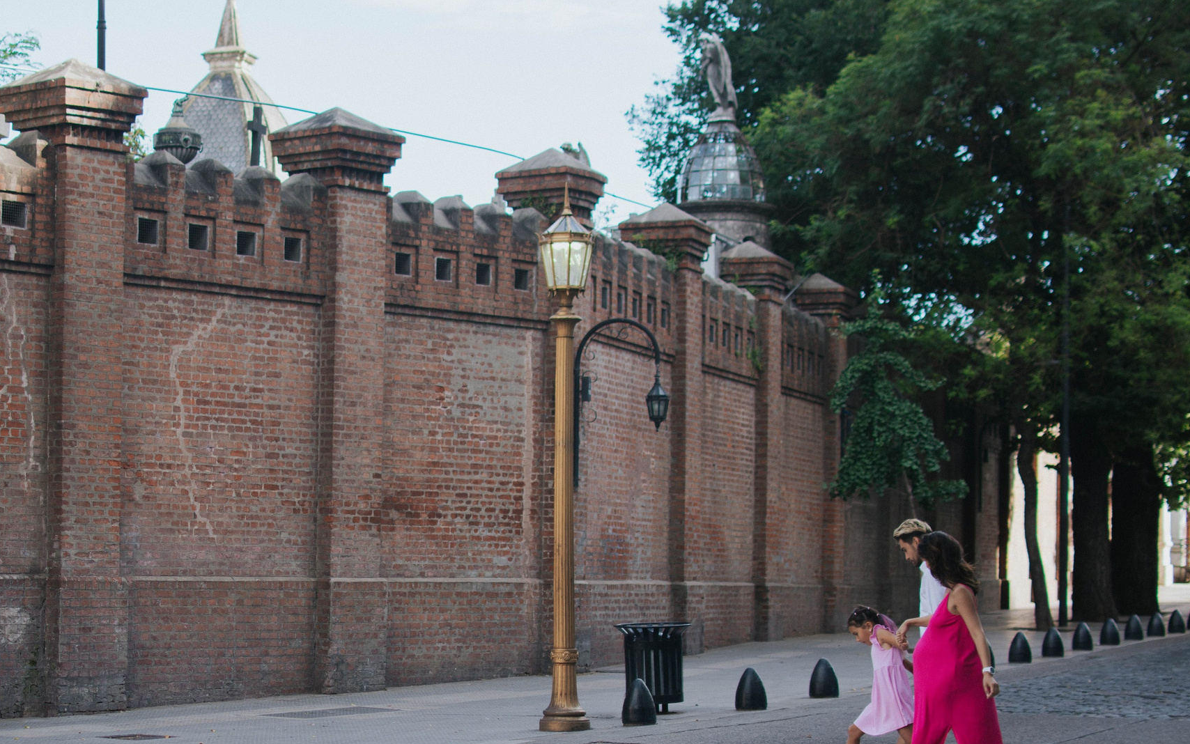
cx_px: 307
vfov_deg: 16.0
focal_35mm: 81
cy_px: 549
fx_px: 2627
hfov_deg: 25.2
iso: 100
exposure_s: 1/640
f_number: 2.2
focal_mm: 35
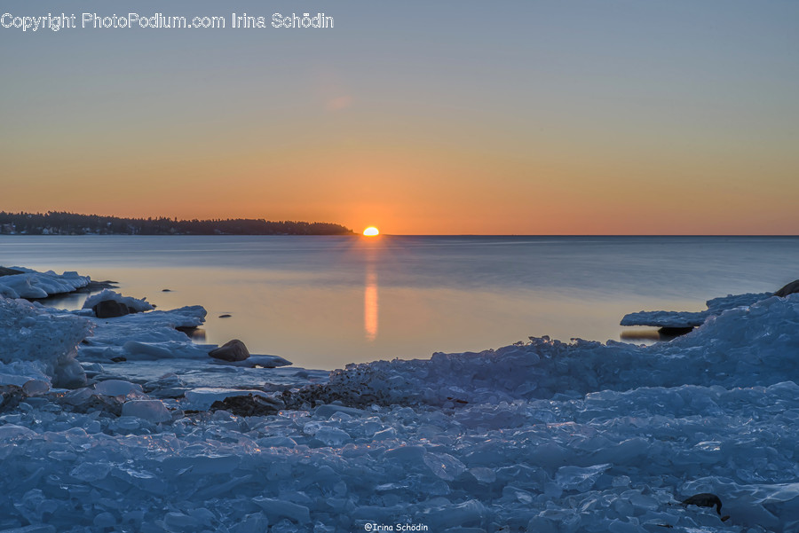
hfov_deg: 34.5
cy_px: 266
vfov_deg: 23.4
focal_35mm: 58
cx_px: 400
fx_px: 1288
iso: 100
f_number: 22
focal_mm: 58
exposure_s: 30
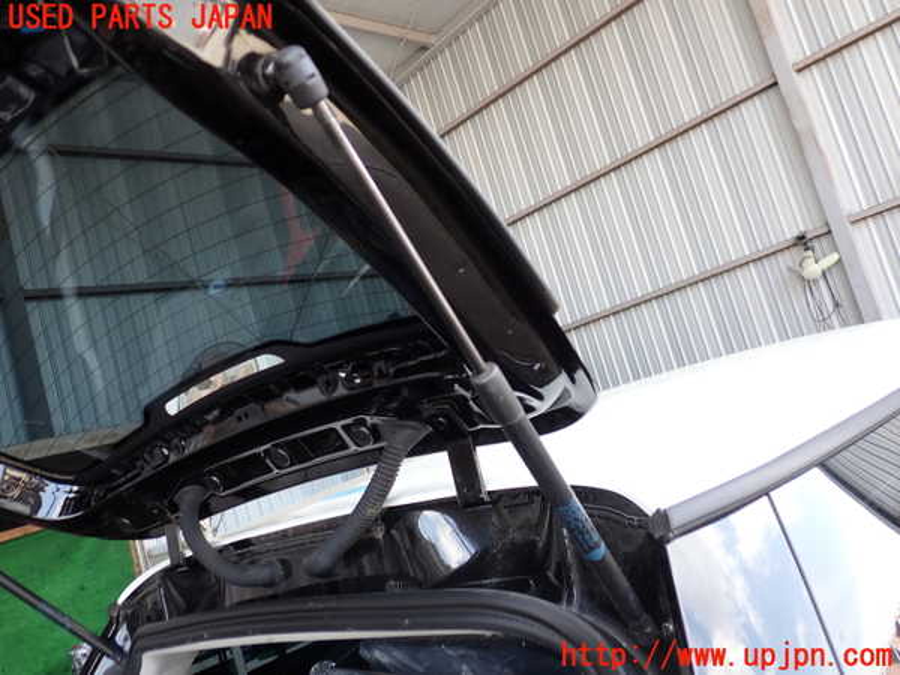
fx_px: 780
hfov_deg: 60.0
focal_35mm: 30
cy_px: 338
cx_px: 450
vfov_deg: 46.8
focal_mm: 5.4
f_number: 2.3
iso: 100
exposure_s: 1/80
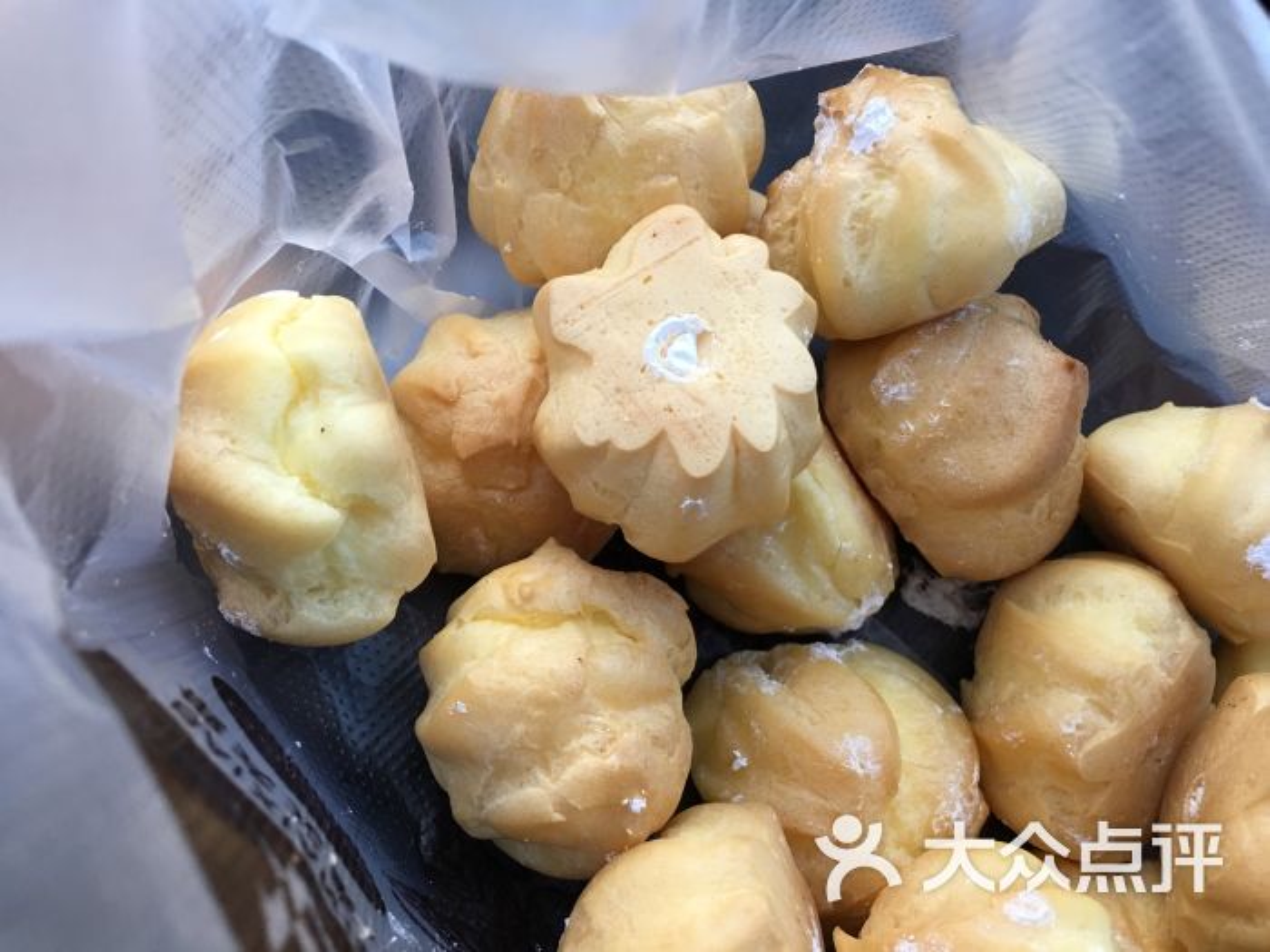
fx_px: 1064
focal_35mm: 29
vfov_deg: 48.2
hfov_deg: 61.7
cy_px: 476
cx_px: 635
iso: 64
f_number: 2.2
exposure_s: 1/33
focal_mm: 4.15
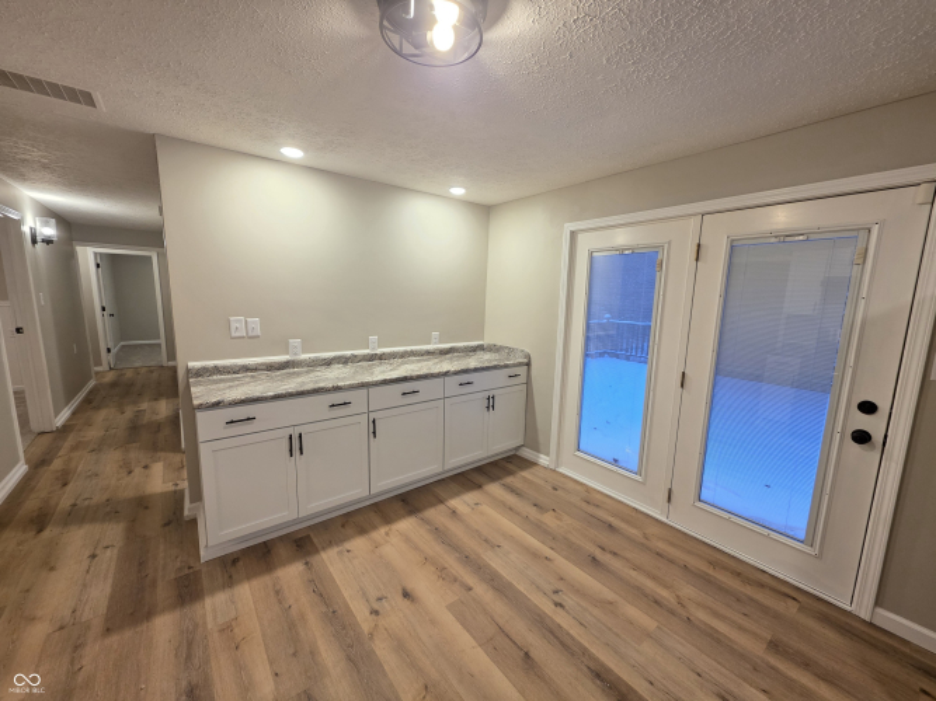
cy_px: 350
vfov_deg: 89.9
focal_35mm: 13
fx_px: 351
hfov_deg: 106.2
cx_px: 468
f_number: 1.9
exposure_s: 1/60
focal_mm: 2.2
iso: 160
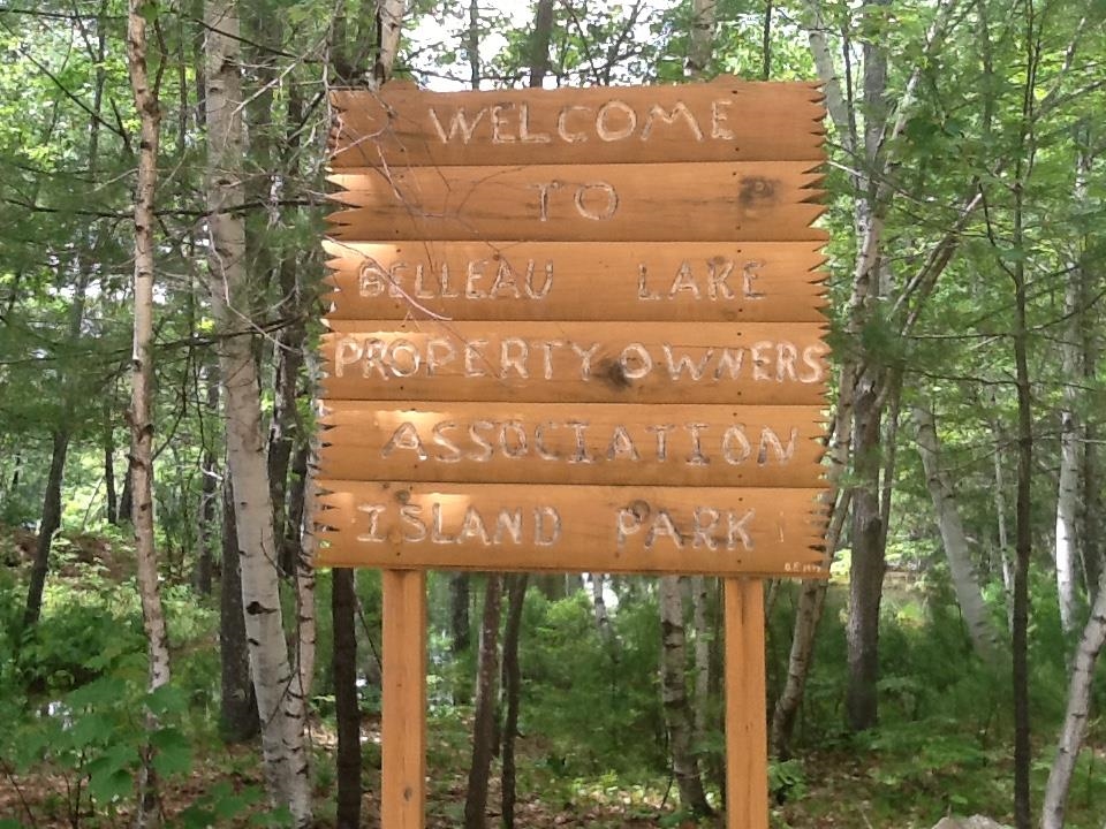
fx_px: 1406
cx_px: 553
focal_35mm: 44
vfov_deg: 32.9
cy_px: 414
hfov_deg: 42.9
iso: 40
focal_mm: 2.03
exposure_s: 1/188
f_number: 2.4
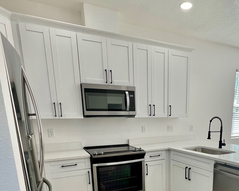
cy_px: 162
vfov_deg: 51.8
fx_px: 177
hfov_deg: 66.7
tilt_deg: -13.2
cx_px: 154
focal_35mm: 25
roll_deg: +0.2
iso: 40
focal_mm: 1.57
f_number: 1.8
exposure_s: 1/99
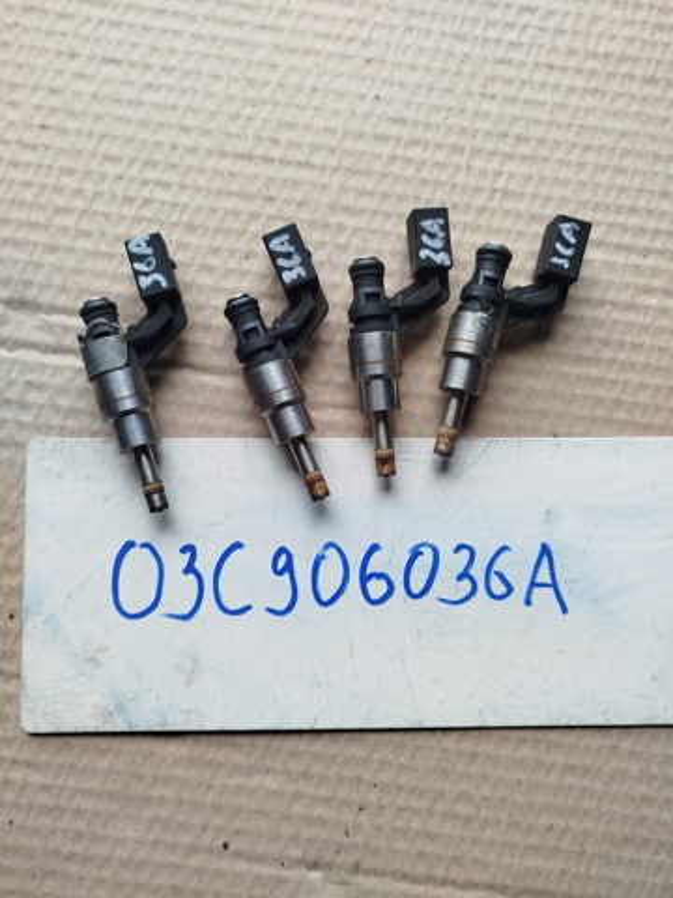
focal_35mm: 24
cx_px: 336
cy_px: 449
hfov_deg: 56.8
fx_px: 622
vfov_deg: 71.6
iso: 50
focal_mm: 5.31
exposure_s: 1/50
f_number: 1.7
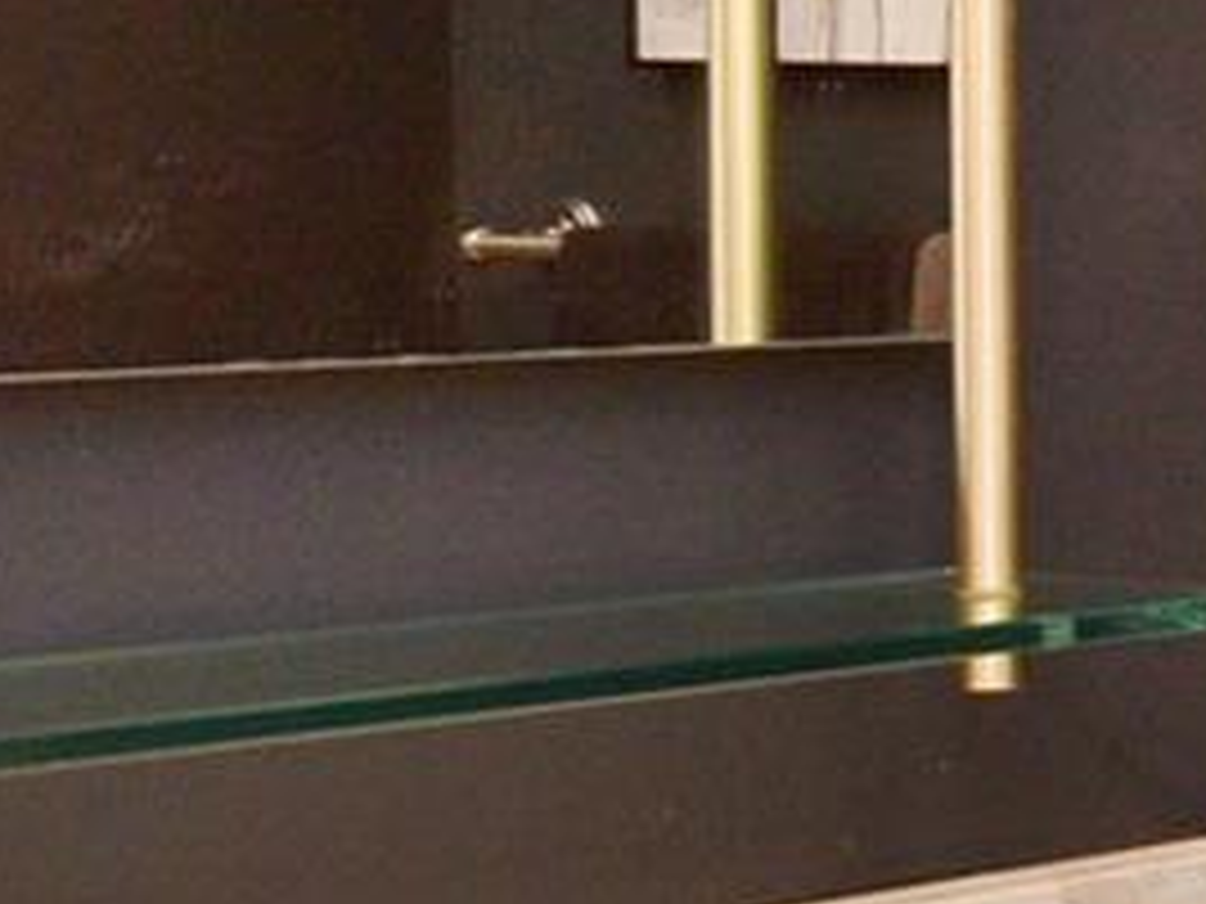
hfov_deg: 11.0
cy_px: 175
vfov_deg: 11.8
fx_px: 4355
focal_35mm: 125
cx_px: 3501
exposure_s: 1/60
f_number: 8
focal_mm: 17
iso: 320
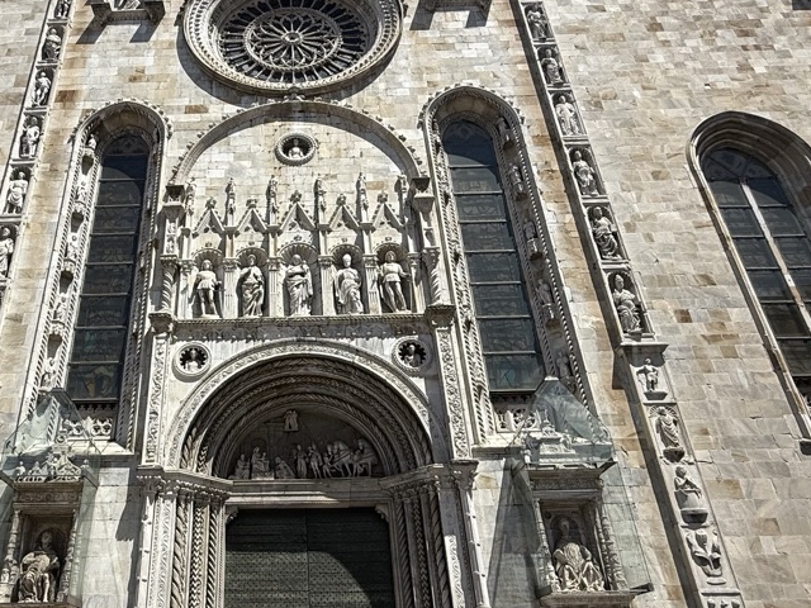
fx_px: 656
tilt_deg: +28.5
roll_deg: +0.5
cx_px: 281
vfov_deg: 49.7
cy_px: 328
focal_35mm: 28
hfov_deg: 62.1
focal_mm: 2.22
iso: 50
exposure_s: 1/2717
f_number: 2.2
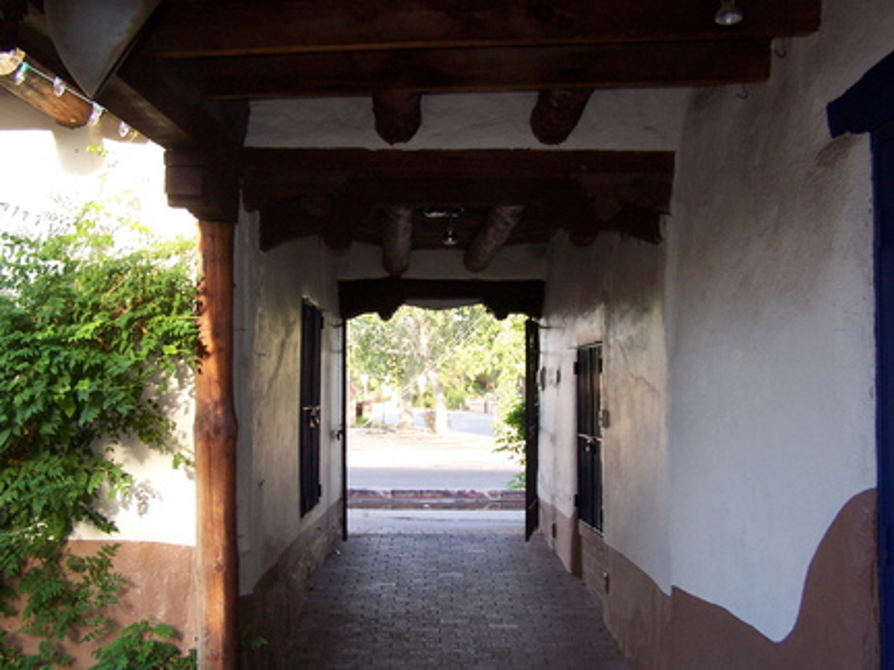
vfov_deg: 36.0
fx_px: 1033
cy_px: 335
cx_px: 447
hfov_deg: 46.8
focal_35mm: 40
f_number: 2.8
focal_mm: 6.7
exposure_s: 1/100
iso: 140
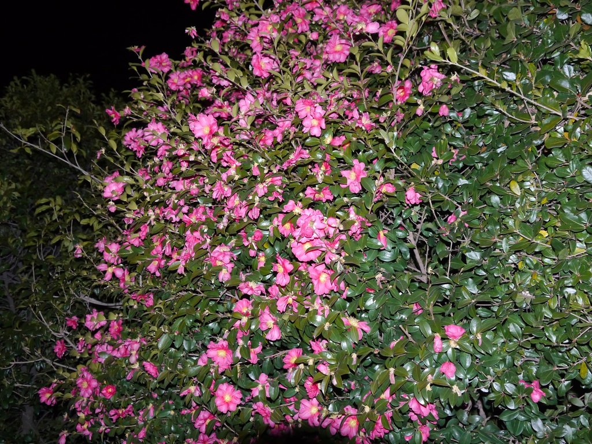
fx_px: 650
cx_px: 296
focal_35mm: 38
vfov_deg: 37.7
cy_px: 222
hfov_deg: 49.0
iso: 800
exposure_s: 1/60
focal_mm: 19
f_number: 5.6
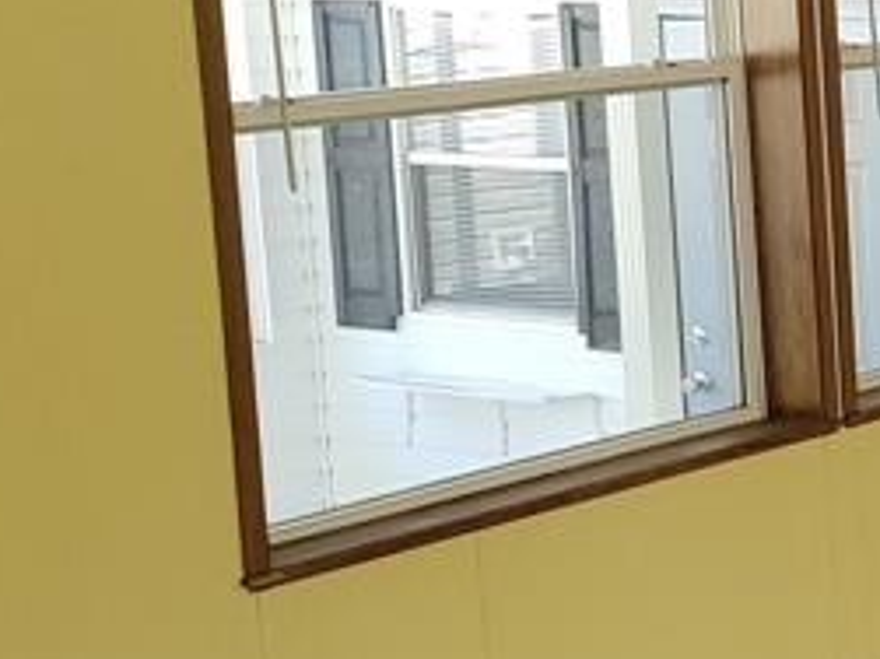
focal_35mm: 106
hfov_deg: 15.9
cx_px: 1574
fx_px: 2693
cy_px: 203
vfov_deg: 13.9
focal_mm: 5.4
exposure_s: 1/60
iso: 125
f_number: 1.8
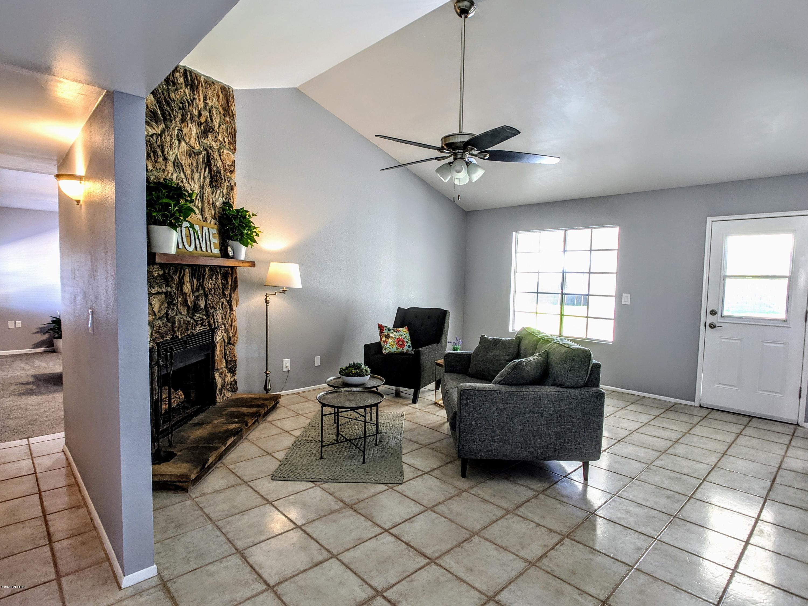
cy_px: 303
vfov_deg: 51.4
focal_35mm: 27
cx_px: 404
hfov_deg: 65.3
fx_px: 630
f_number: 1.73
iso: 99
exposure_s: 1/40
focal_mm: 4.38
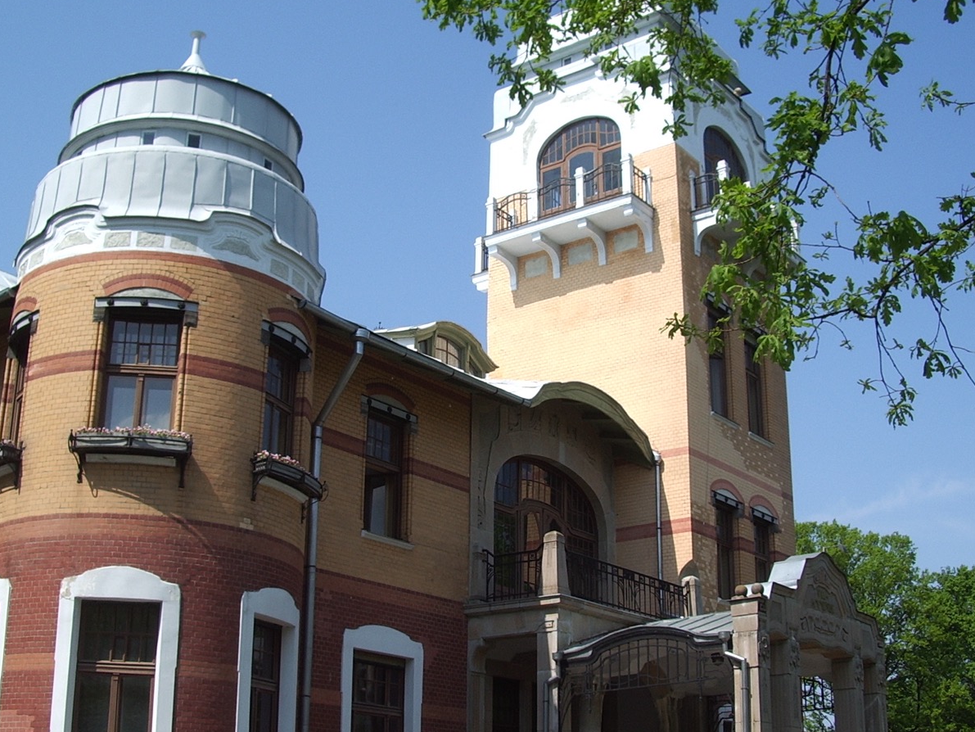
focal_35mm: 47
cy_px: 402
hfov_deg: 40.4
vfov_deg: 30.9
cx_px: 454
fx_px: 1324
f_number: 4.3
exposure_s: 1/400
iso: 50
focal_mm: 5.8
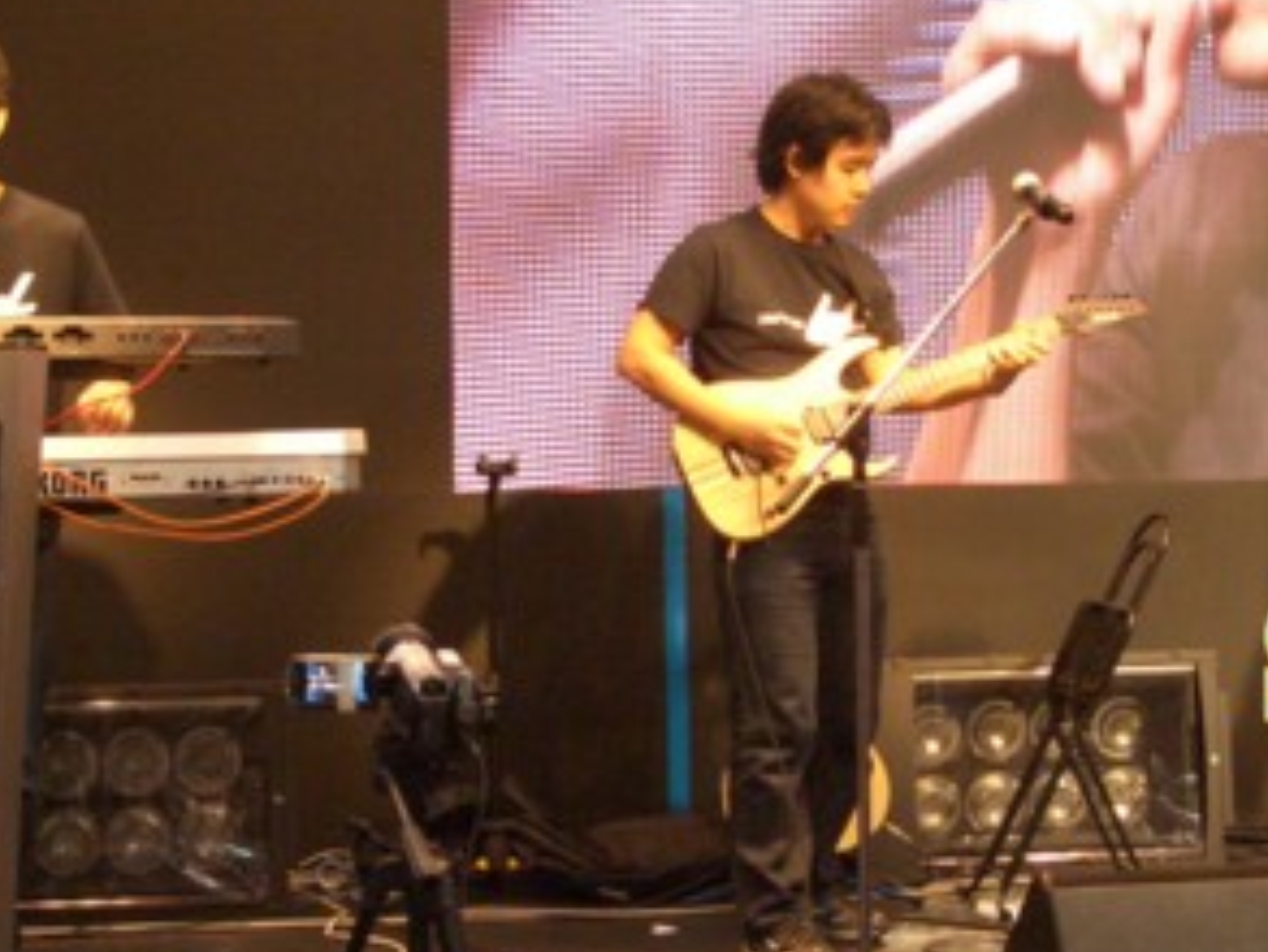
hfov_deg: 30.7
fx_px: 2309
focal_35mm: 63
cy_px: 467
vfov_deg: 23.3
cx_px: 532
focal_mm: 6.8
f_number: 2.8
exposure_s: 1/60
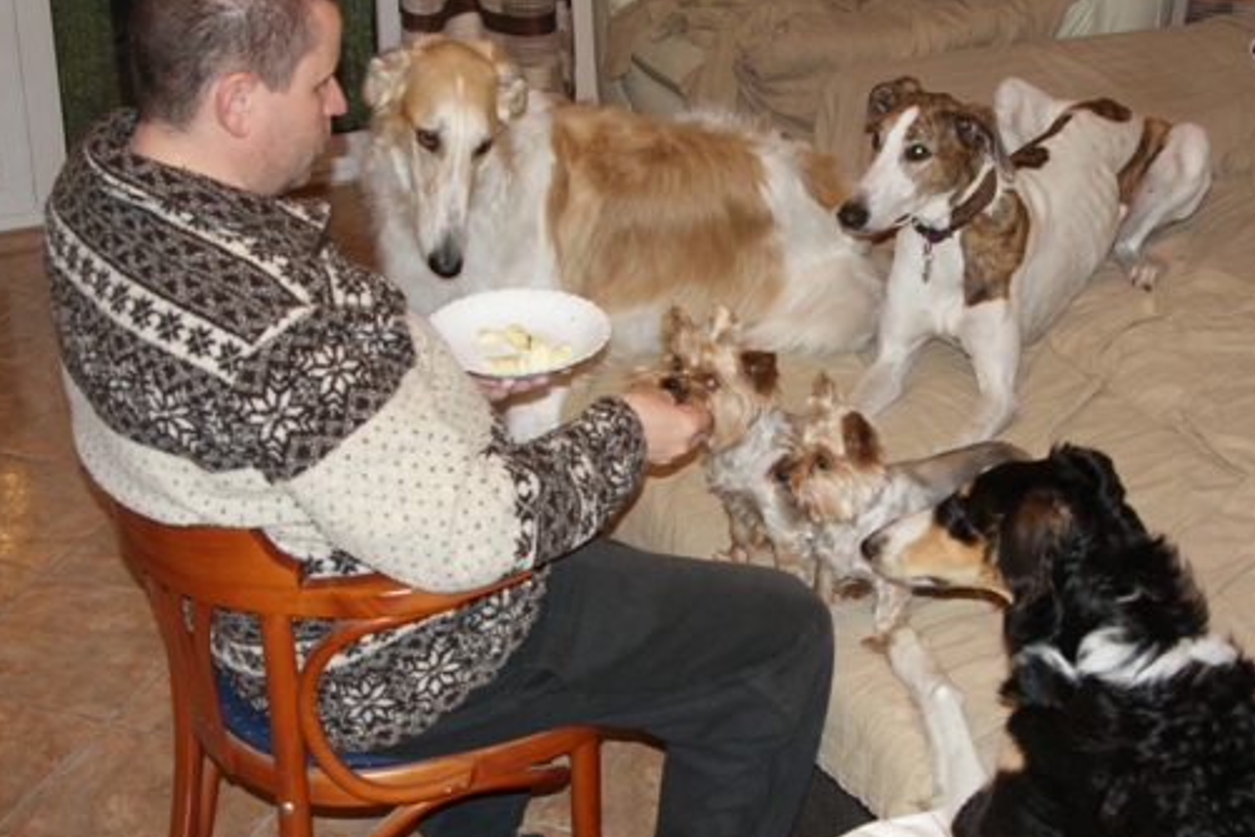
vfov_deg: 29.2
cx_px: 691
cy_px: 367
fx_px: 1603
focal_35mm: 46
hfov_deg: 42.7
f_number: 5.6
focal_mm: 24
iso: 400
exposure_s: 1/60
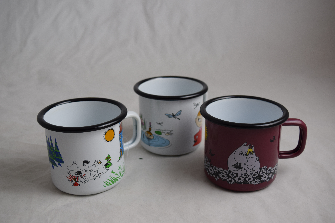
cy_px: 111
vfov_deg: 30.2
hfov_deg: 44.0
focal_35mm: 45
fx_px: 414
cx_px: 169
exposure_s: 1/125
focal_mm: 29
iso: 400
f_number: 5.6
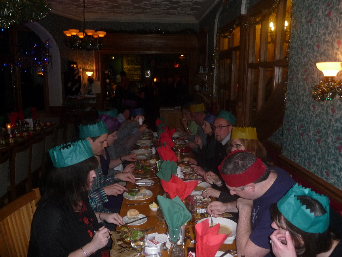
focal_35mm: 32
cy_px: 128
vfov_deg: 44.2
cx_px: 171
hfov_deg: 56.8
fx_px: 316
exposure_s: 1/30
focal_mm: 5.3
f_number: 3.5
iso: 200
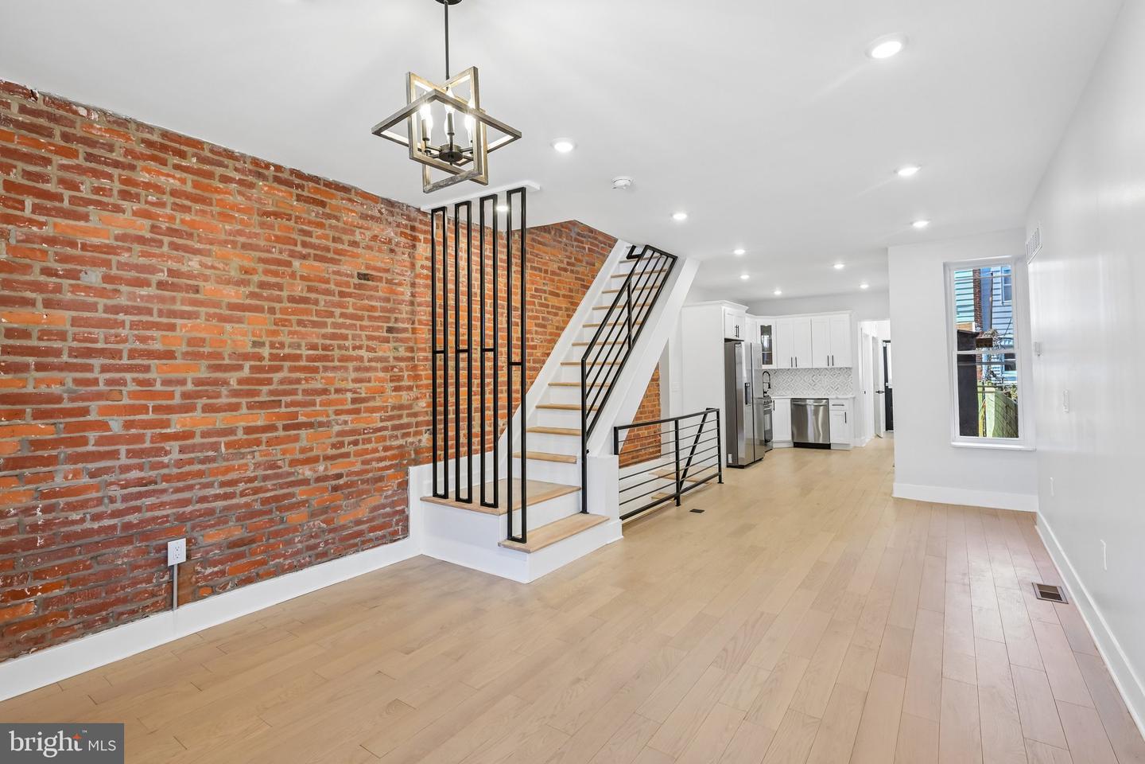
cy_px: 382
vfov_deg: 72.1
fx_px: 525
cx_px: 572
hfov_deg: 95.0
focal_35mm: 16
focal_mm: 16.5
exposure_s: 1/15
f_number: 8
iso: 320
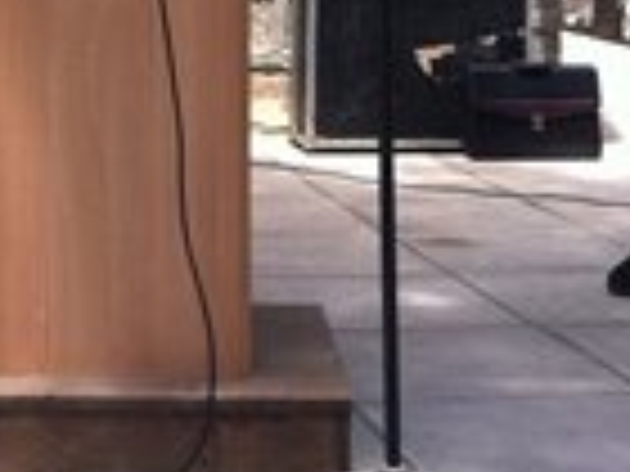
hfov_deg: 15.6
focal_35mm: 125
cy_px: -272
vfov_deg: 11.3
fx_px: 2275
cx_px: 108
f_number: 2.8
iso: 80
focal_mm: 3.85
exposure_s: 1/260
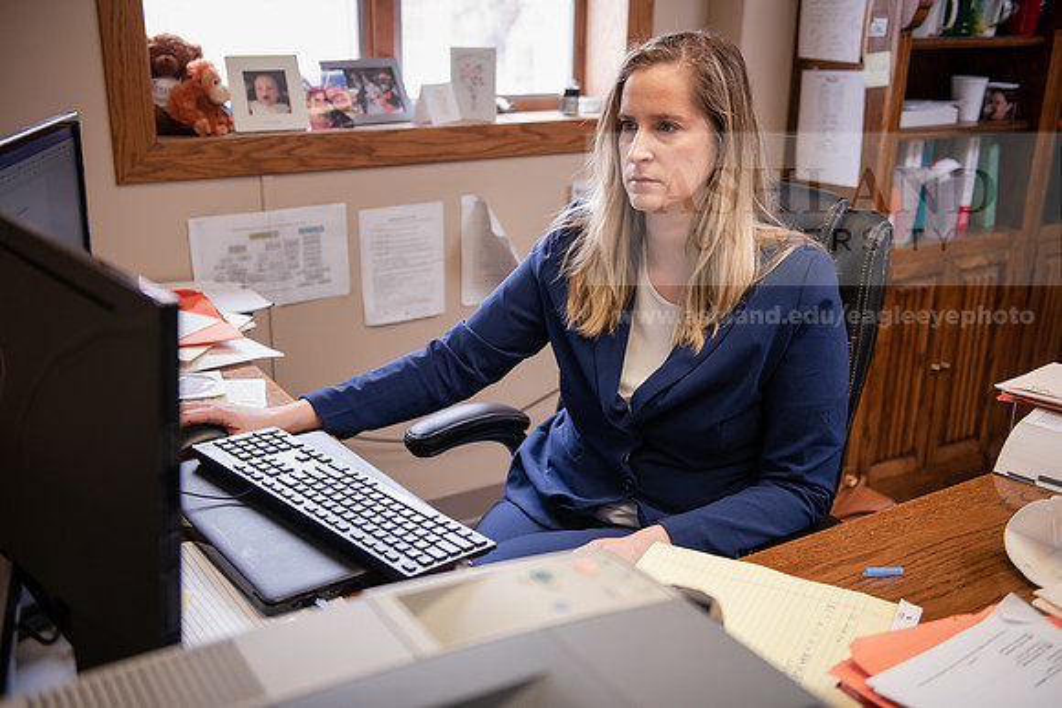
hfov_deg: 50.7
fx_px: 1121
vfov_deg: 35.1
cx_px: 531
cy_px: 354
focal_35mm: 38
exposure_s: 1/125
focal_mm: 38
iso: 800
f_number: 3.2
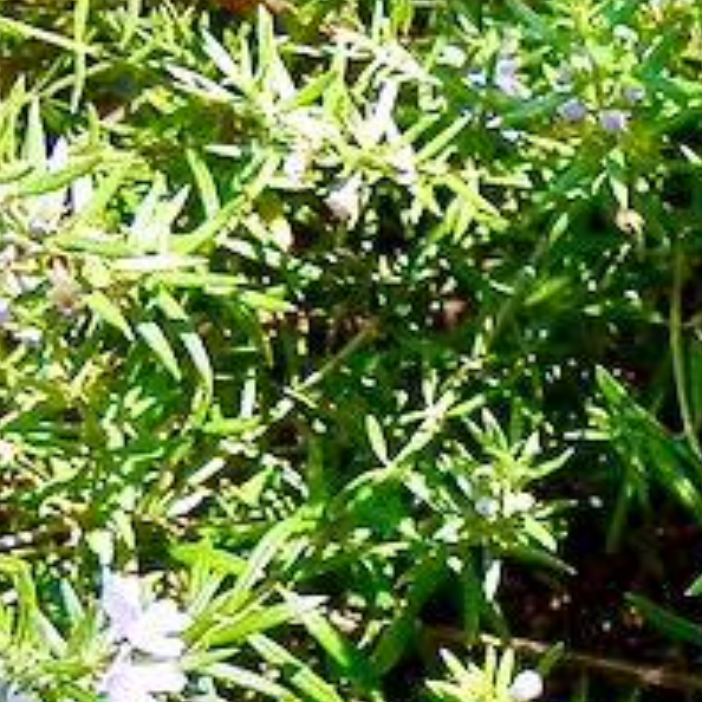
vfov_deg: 12.3
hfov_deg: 12.2
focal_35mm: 137
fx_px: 3143
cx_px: 1003
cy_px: 979
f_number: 3.5
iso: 160
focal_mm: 5.4
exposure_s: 1/256
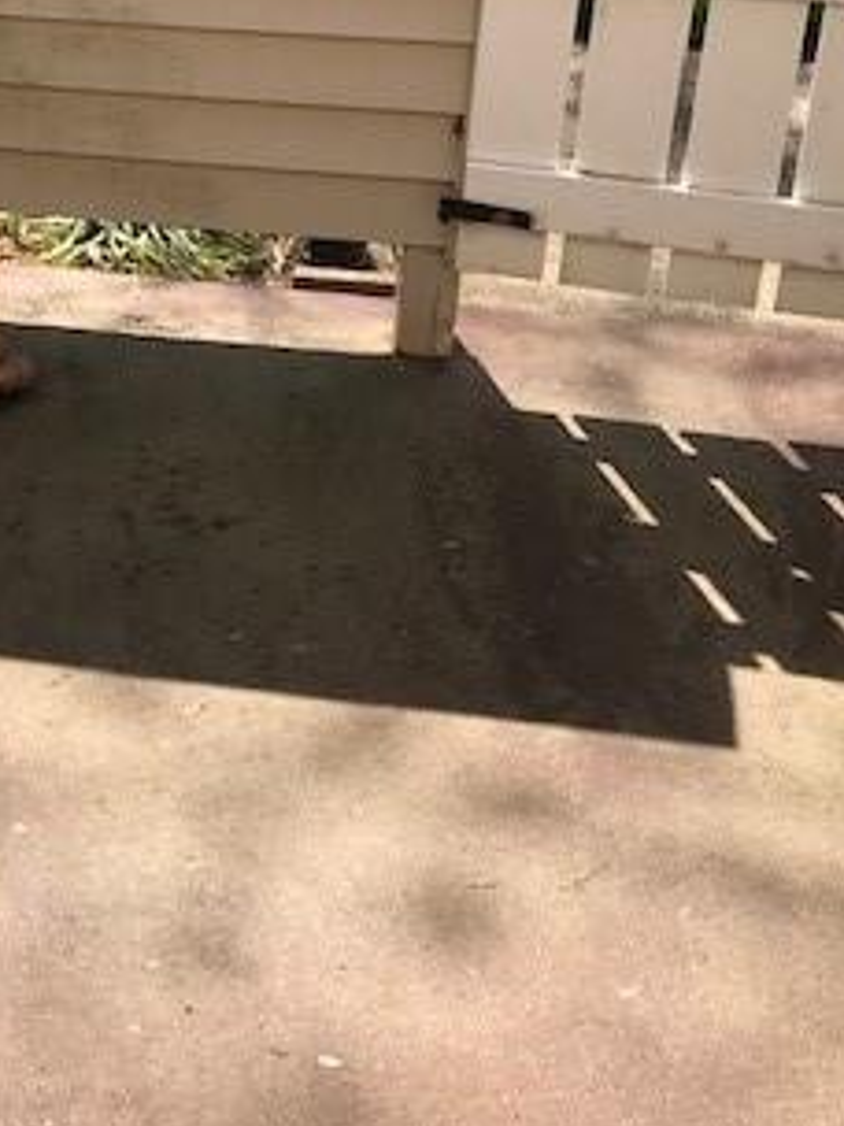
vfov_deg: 31.7
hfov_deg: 24.1
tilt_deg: -22.1
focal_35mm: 59
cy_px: 200
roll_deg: -1.2
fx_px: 1918
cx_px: 81
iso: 20
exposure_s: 1/1389
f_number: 1.8
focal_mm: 3.99
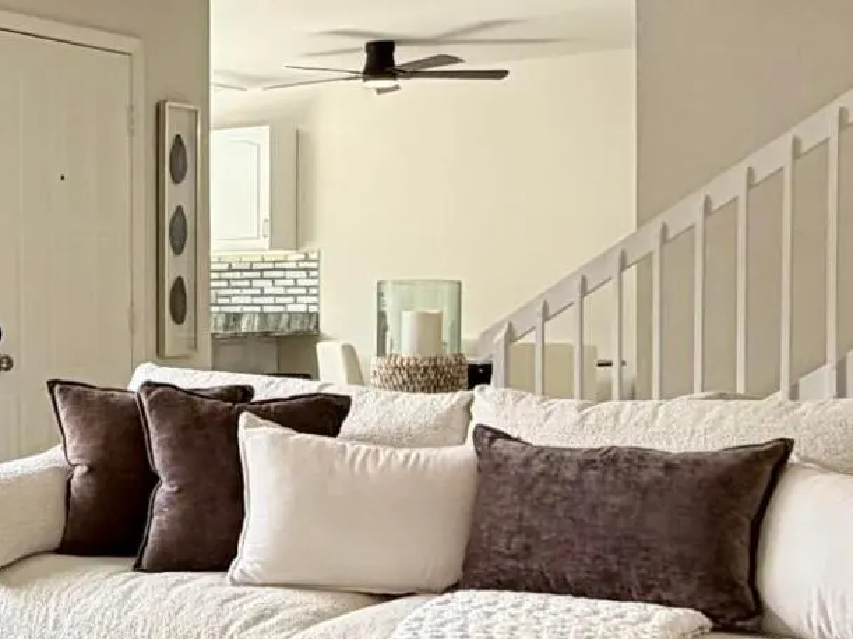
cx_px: -99
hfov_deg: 26.9
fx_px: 1626
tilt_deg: -0.8
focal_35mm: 66
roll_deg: +0.8
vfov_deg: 22.2
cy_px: 336
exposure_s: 1/121
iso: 80
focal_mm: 2.22
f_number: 2.2
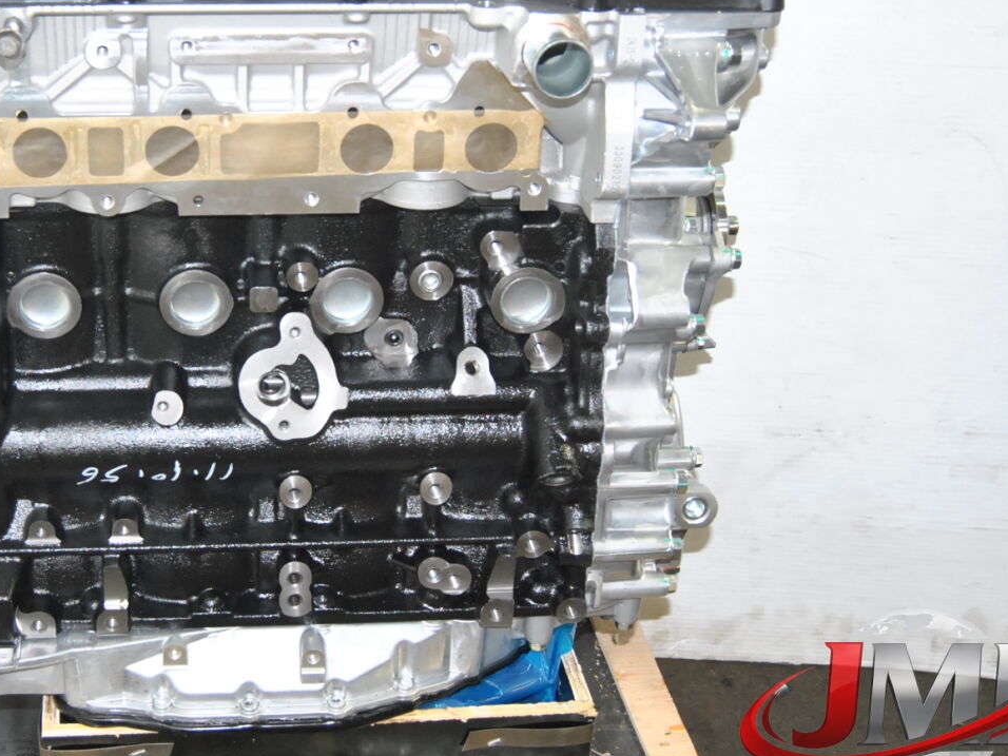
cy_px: 260
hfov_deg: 32.8
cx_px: 293
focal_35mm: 58
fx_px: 1689
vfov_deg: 25.1
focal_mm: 24
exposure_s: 1/60
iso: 800
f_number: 5
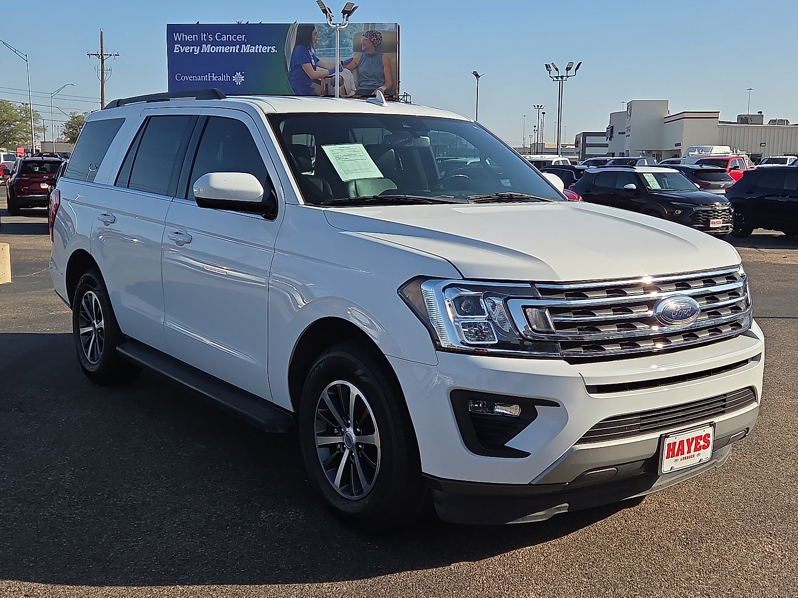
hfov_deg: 46.8
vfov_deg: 36.0
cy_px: 299
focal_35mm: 40
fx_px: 922
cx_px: 399
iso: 25
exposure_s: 1/1429
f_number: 1.8
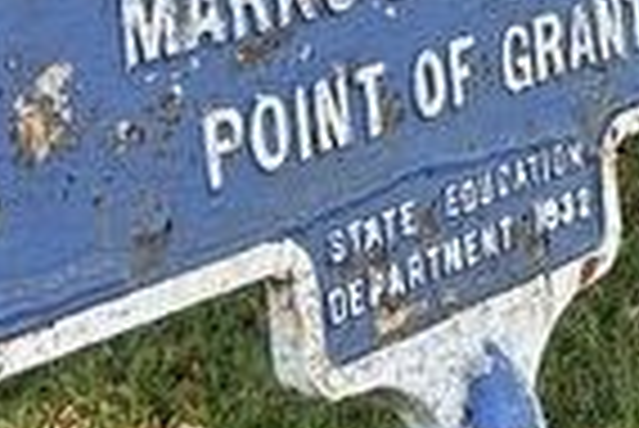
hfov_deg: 12.3
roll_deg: +0.9
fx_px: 2701
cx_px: 1174
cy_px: -460
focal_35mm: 152
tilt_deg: -6.6
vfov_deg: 8.5
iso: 50
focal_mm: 5.7
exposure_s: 1/614
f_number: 1.5
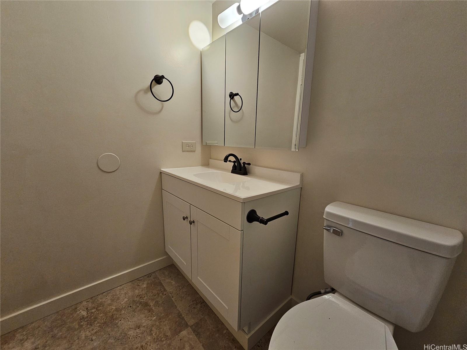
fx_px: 175
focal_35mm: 13
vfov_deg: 89.9
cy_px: 175
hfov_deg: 106.2
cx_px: 234
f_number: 2.2
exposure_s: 1/77.4
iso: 250
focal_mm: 2.2
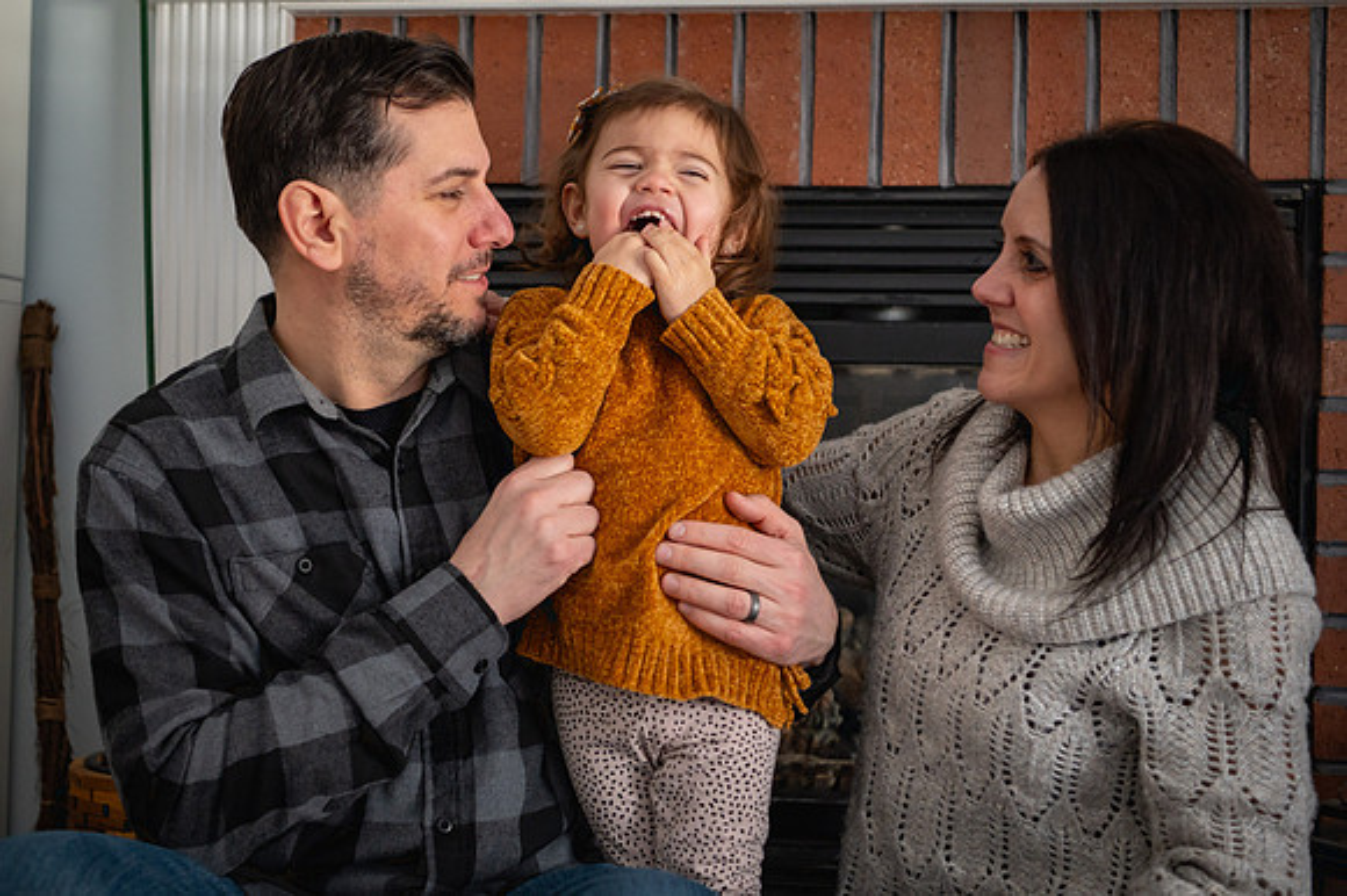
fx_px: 2070
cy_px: 409
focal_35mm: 55
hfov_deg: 36.0
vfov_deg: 24.4
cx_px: 591
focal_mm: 48
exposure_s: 1/80
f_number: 3.2
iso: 1250
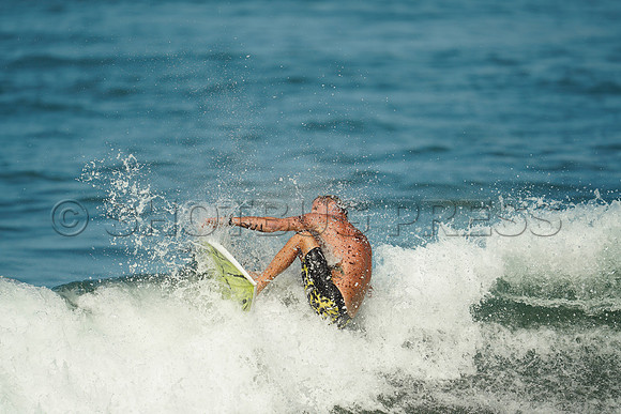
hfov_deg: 5.2
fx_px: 6901
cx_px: 310
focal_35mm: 400
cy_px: 207
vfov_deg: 3.4
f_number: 3.2
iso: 100
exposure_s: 1/1250
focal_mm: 400
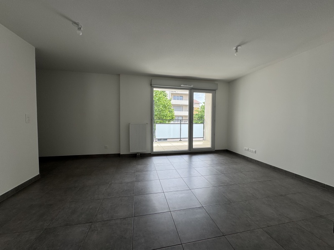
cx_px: 167
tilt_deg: -2.9
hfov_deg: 102.1
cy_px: 125
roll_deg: -0.5
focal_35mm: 14
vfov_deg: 85.7
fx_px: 135
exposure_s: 1/279
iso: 40
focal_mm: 2.22
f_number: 2.2
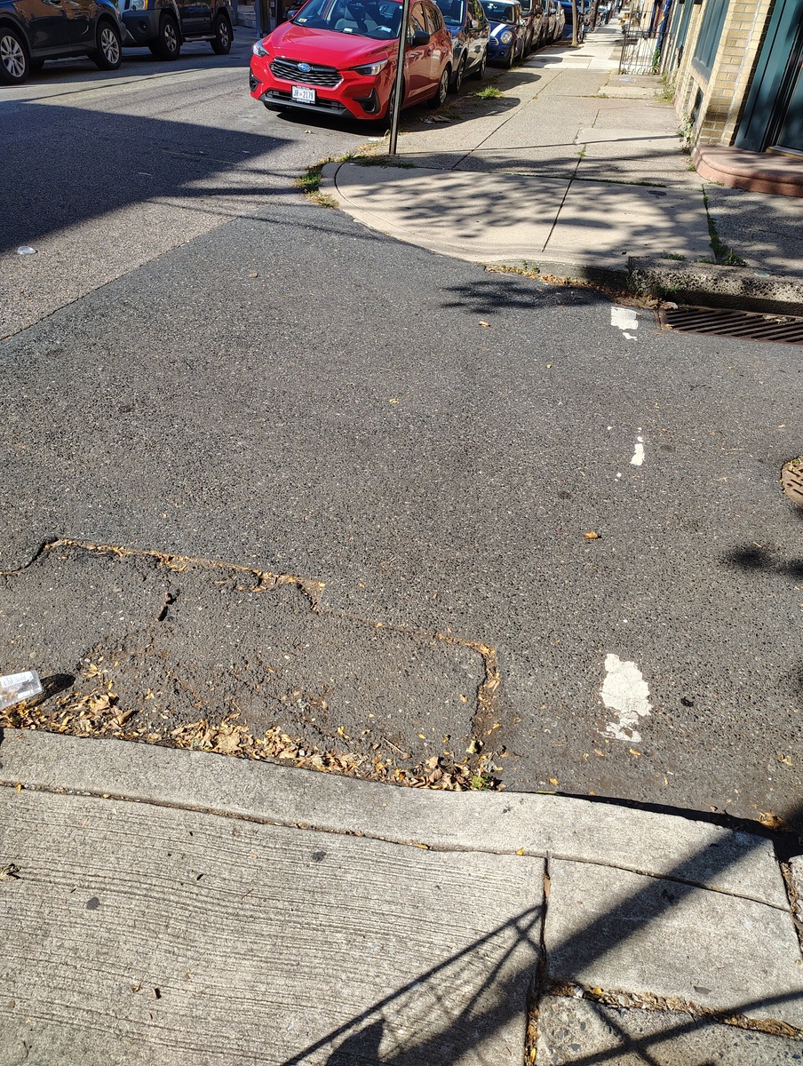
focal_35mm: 24
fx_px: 740
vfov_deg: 71.5
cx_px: 402
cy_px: 533
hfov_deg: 57.0
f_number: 1.8
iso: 120
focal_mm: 5.56
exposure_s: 1/580
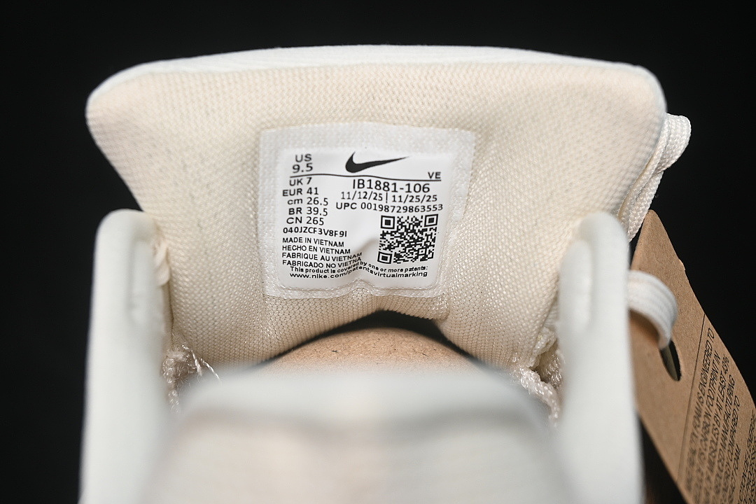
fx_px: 1575
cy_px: 252
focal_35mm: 75
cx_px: 378
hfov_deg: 27.0
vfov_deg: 18.2
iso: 160
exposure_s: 1/50
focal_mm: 50
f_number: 6.3
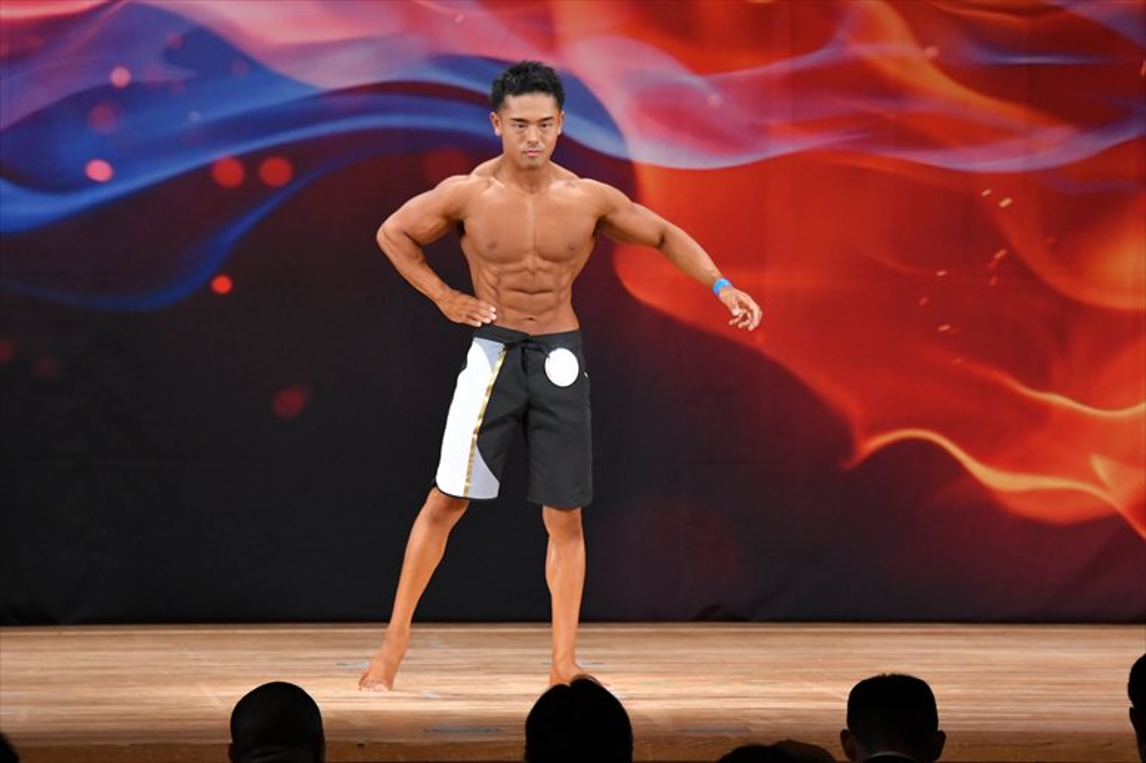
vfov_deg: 5.7
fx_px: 7636
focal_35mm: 240
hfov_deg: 8.6
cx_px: 573
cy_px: 382
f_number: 5.6
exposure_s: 1/400
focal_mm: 160
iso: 3200
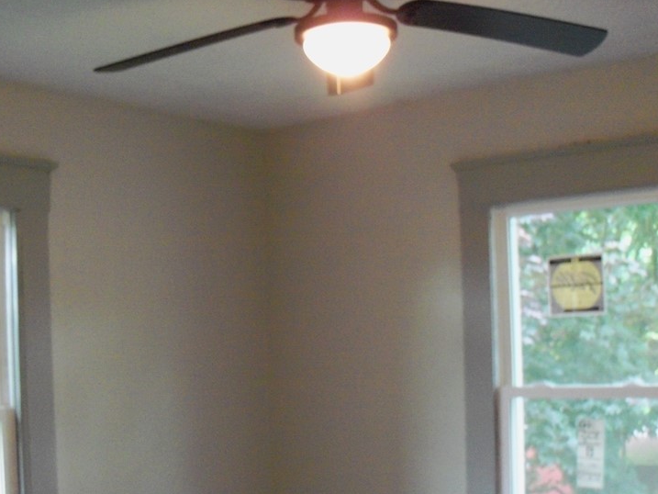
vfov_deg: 29.0
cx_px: 315
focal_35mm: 50
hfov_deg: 38.2
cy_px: 305
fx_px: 951
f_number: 3
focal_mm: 6.3
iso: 400
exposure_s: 1/25
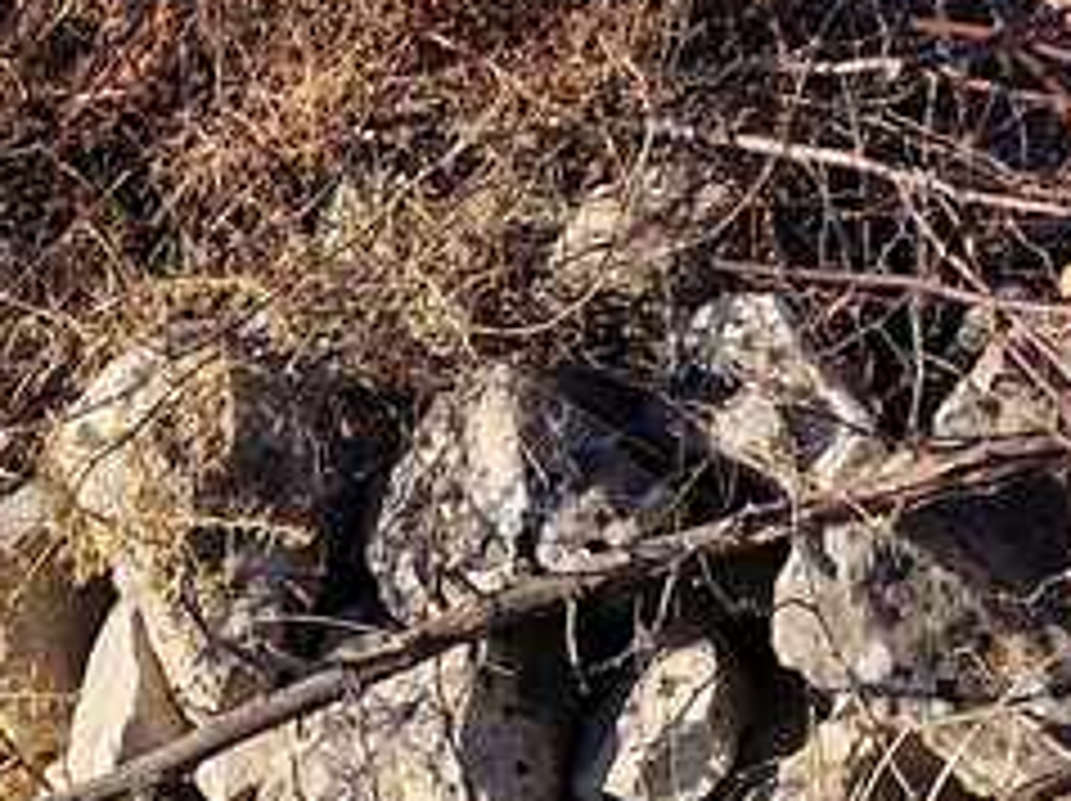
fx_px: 3585
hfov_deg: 16.4
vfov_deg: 10.6
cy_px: -1210
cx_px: 1242
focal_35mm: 116
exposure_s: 1/882
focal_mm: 5.4
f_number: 1.8
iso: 50
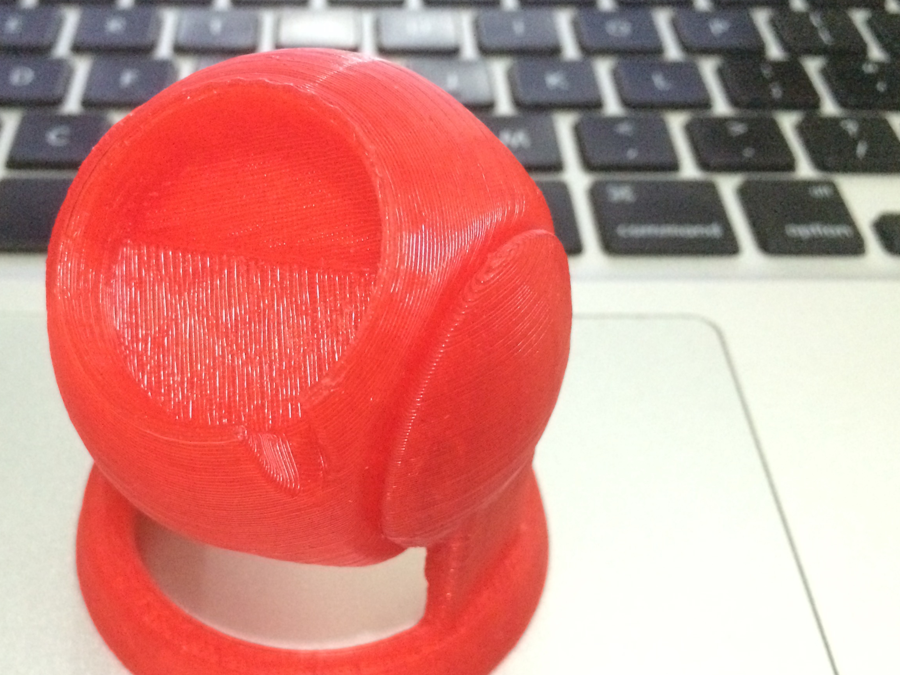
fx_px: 1066
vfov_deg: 35.0
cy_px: 422
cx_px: 338
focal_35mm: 41
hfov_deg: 45.4
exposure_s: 1/15
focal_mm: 4.15
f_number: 2.2
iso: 800
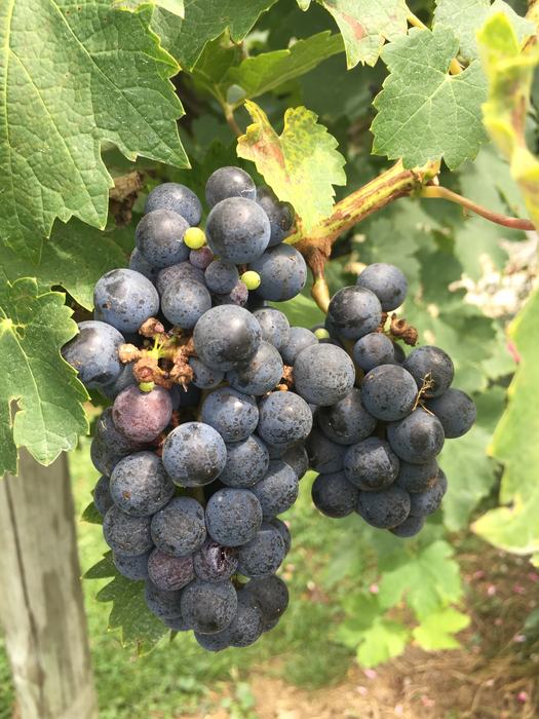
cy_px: 360
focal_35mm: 29
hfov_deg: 48.2
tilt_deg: -16.9
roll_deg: -1.3
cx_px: 270
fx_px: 602
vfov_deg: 61.7
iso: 32
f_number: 2.2
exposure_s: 1/120
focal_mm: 4.15
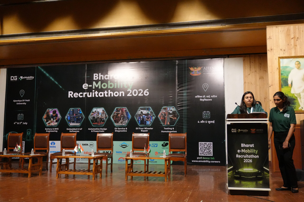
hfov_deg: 51.3
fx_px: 317
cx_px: 152
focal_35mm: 38
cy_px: 101
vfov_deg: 35.5
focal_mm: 25
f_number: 4.5
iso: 6400
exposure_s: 1/160
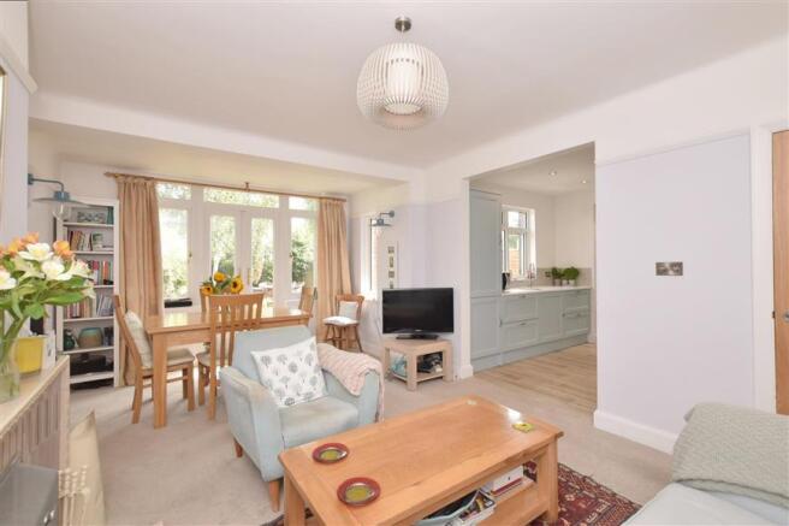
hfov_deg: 100.4
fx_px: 329
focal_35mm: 15
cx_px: 394
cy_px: 263
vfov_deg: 77.3
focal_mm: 10
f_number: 8
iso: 400
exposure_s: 1/60
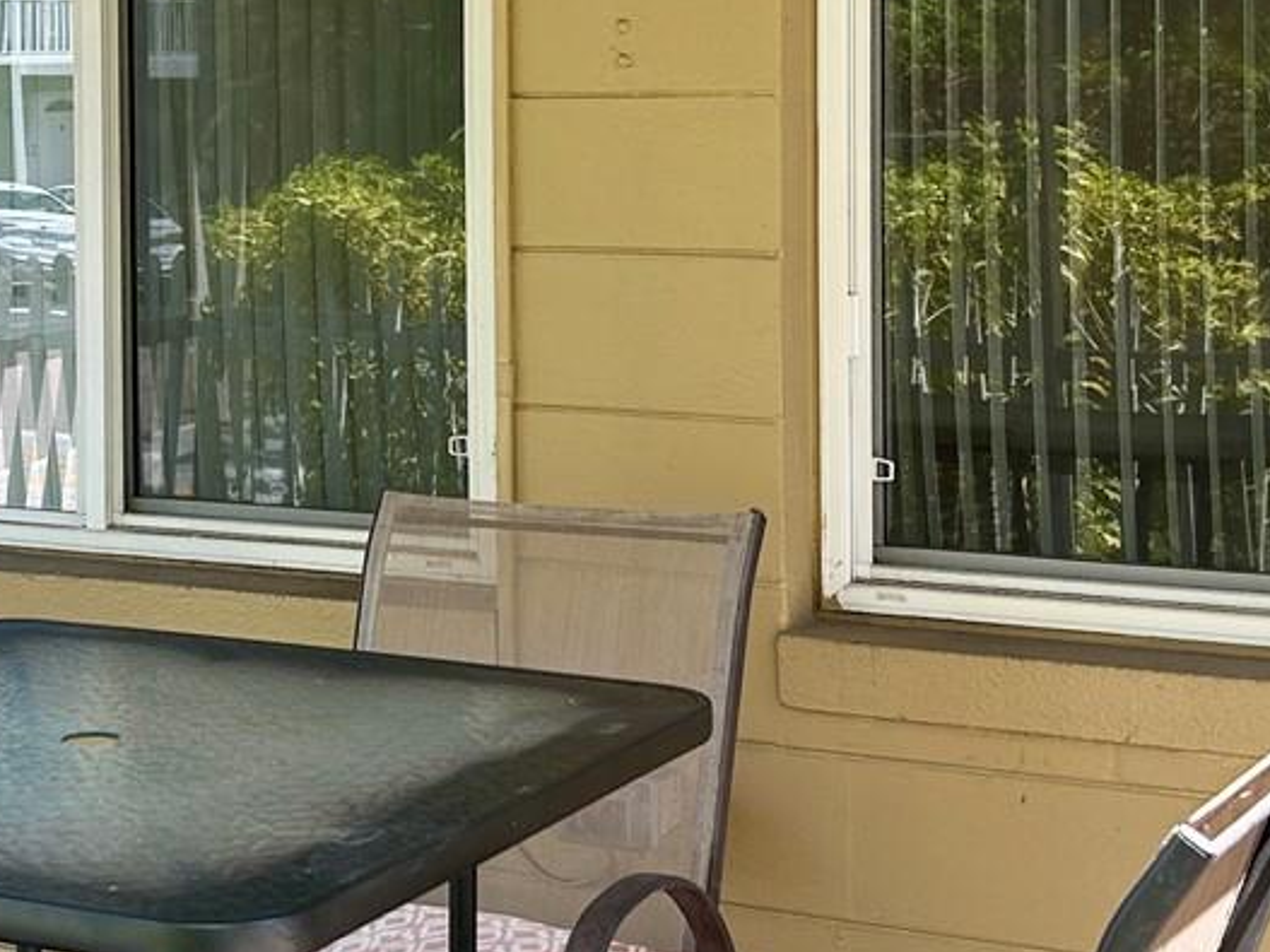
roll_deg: +0.5
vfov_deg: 18.4
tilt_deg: -1.8
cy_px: 147
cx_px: 311
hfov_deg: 24.4
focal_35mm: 79
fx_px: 2898
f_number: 1.5
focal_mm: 5.7
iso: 50
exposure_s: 1/528
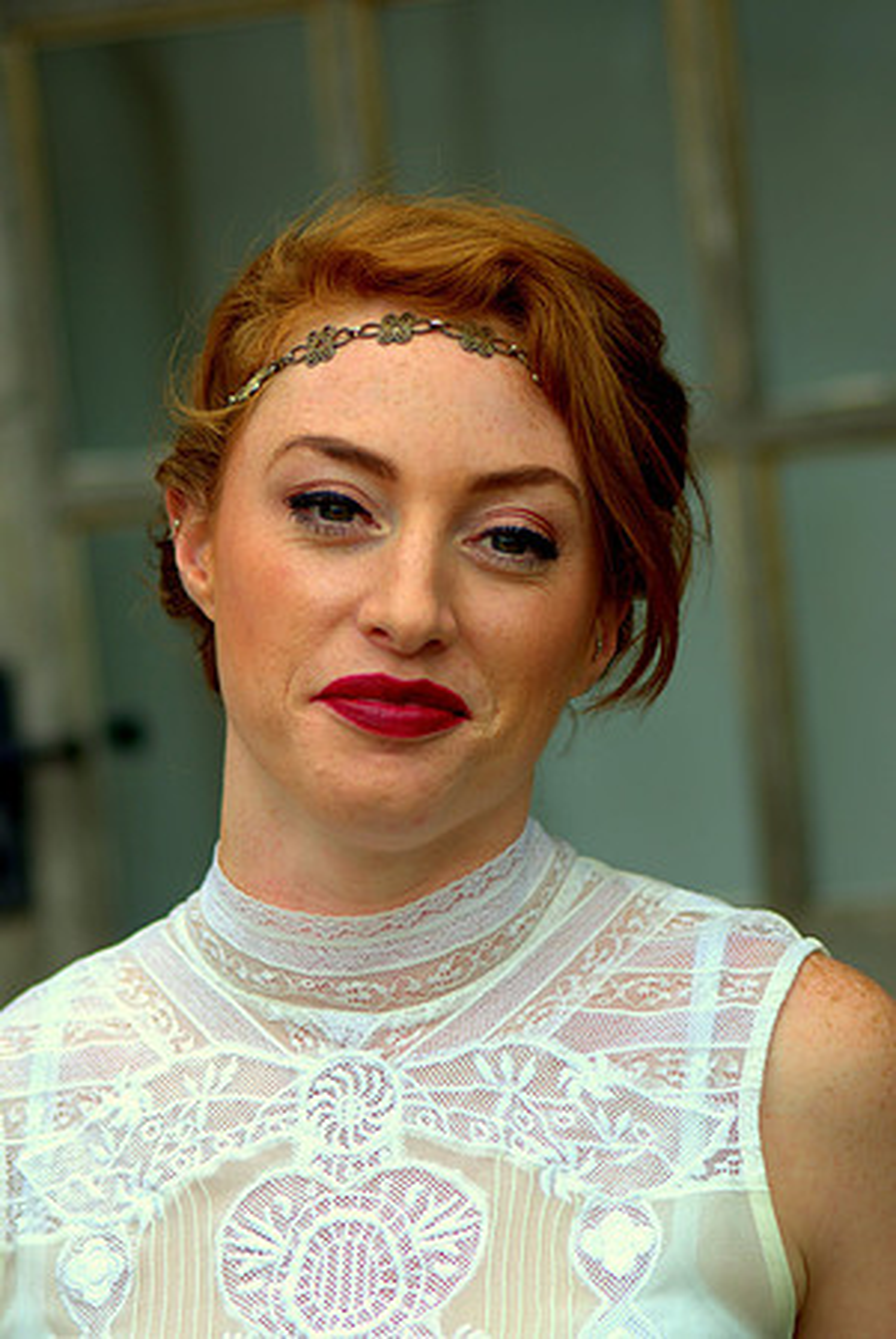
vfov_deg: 13.7
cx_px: 448
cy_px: 670
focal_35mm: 150
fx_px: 5587
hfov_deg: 9.2
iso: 100
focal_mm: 100
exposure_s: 1/200
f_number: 2.8
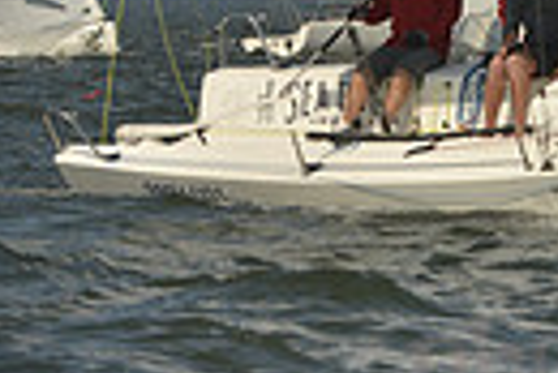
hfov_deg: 2.3
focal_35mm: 894
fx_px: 13872
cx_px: 1236
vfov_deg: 1.5
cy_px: -405
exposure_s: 1/1600
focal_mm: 200
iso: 280
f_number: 9
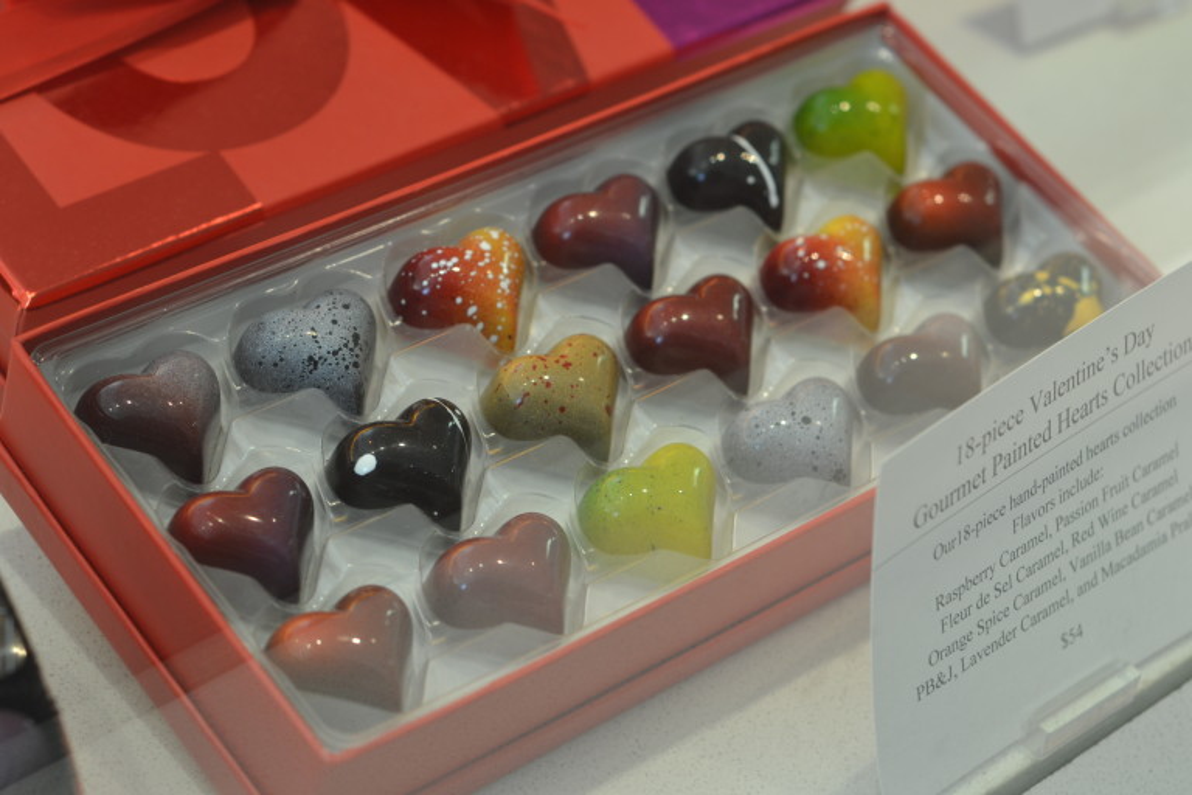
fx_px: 2483
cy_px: 398
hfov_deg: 27.0
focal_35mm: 75
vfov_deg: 18.2
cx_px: 596
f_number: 4
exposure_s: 1/60
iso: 400
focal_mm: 50
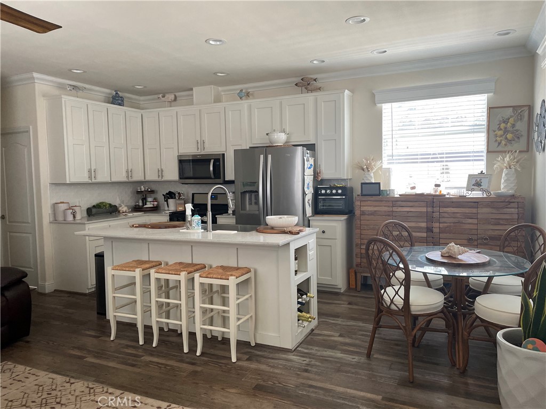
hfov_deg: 67.3
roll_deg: +0.9
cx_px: 273
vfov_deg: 53.1
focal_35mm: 26
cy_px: 204
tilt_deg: -4.1
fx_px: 410
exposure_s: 1/101
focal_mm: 4.2
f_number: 1.6
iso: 125
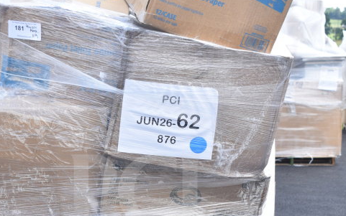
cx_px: 135
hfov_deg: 22.3
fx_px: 877
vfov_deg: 13.9
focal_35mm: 93
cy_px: 211
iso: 200
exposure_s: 1/250
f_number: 5
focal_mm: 32
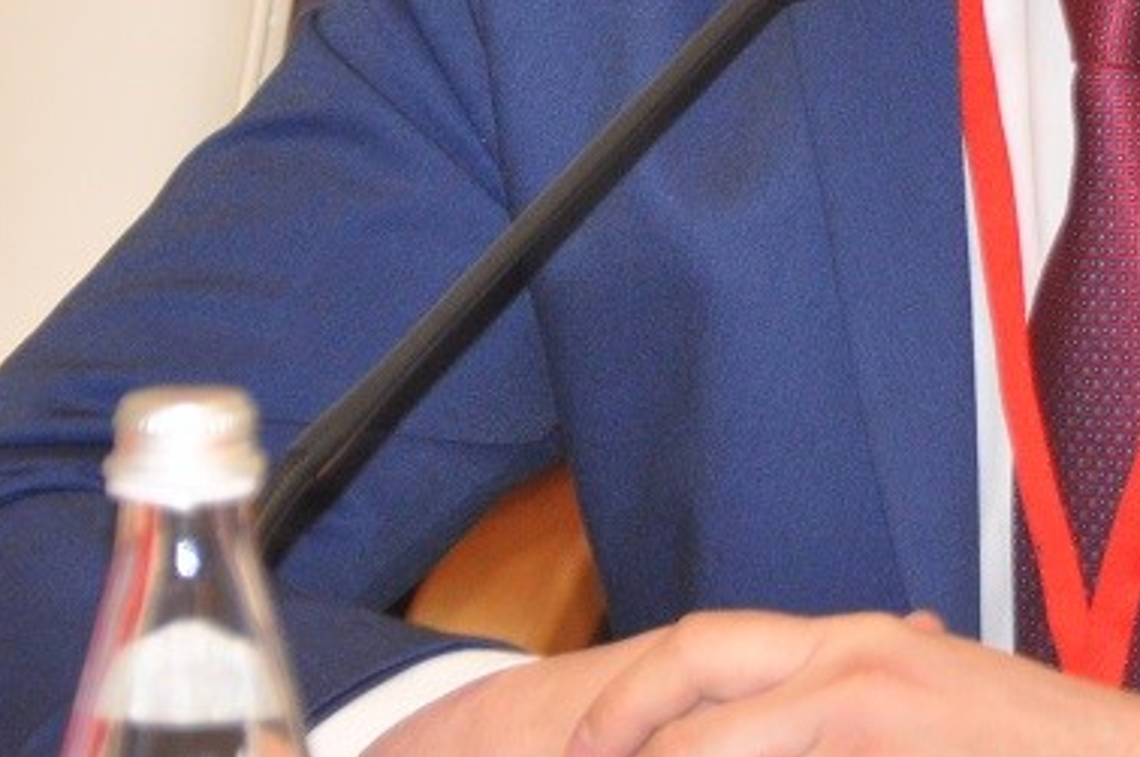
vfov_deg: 2.6
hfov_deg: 3.9
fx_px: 16942
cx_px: 1054
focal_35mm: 536
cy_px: -351
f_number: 5.3
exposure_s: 1/60
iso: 800
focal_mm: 105
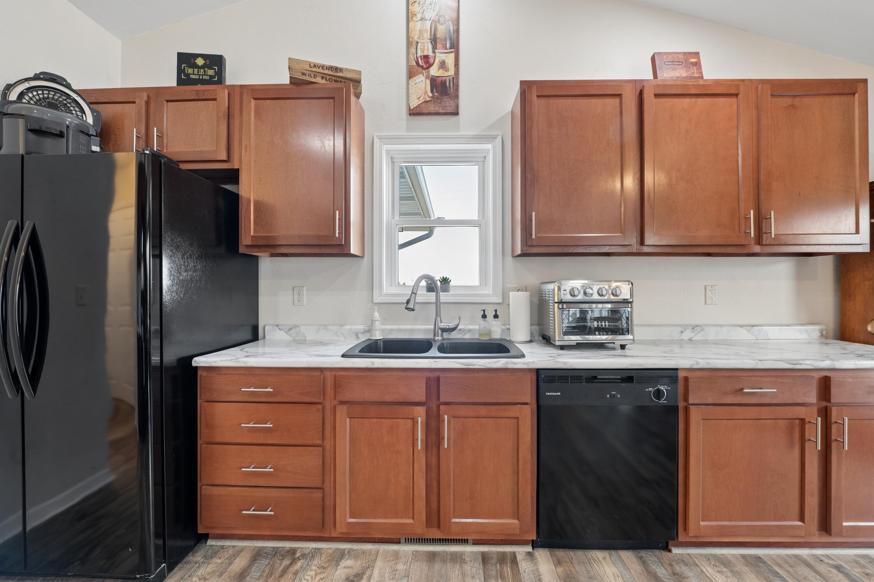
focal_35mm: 14
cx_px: 437
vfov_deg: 81.1
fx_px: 340
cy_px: 291
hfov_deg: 104.3
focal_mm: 14
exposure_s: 1/10
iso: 500
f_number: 8
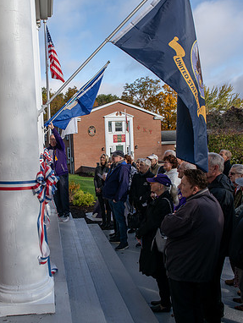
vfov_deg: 52.6
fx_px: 327
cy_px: 162
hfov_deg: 40.2
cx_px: 80
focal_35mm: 35
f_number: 4.5
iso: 100
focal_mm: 24
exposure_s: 1/500
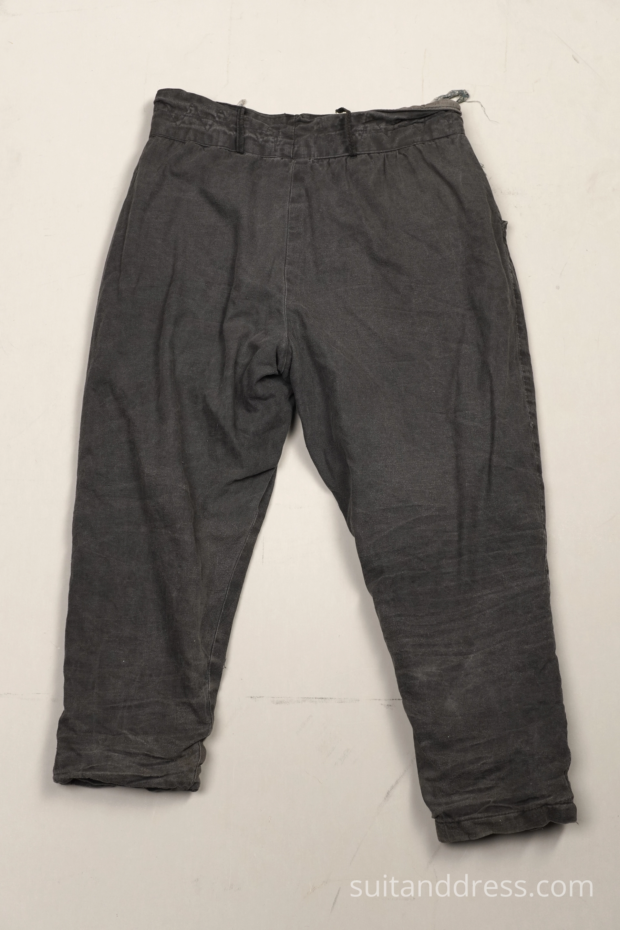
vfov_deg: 41.1
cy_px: 465
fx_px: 1240
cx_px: 310
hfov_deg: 28.1
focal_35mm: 48
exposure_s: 1/80
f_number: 5.6
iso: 400
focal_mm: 32
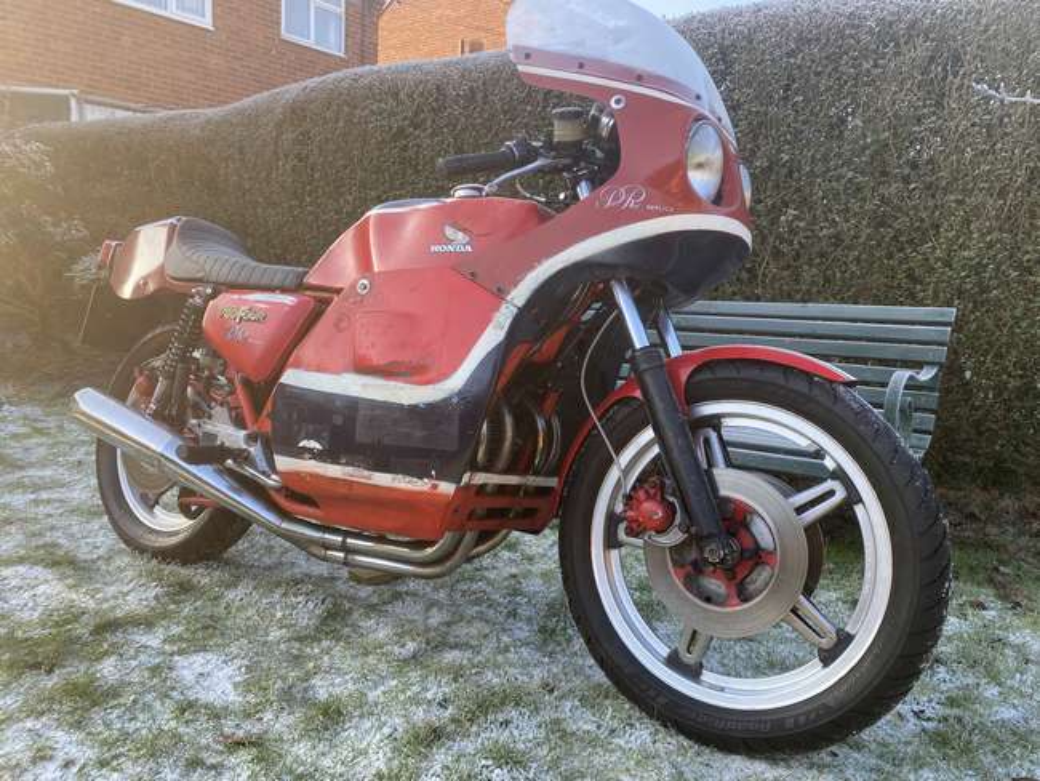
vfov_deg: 53.1
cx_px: 520
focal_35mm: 26
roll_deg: -1.9
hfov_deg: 67.3
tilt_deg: -8.4
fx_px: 781
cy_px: 390
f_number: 1.8
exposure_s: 1/208
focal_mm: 4.25
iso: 32
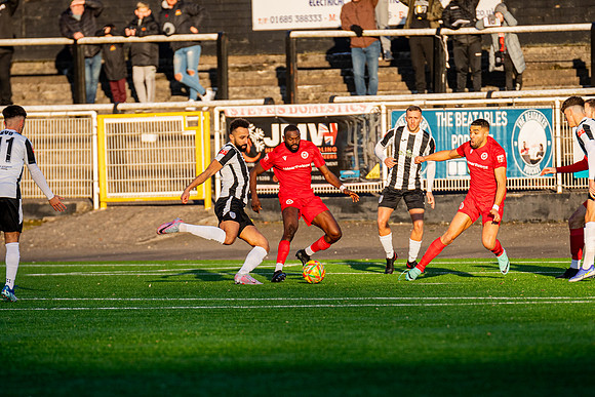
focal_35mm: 450
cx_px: 298
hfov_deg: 4.6
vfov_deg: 3.1
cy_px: 198
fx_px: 7439
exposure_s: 1/2500
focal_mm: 300
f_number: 4
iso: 400
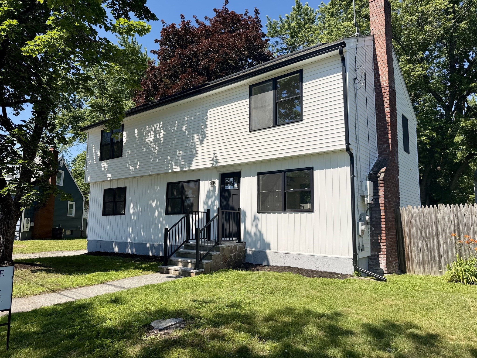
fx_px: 331
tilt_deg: +5.2
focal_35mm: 24
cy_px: 179
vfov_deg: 56.8
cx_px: 238
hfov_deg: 71.6
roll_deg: +0.5
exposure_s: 1/4673
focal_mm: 6.76
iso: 80
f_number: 1.78
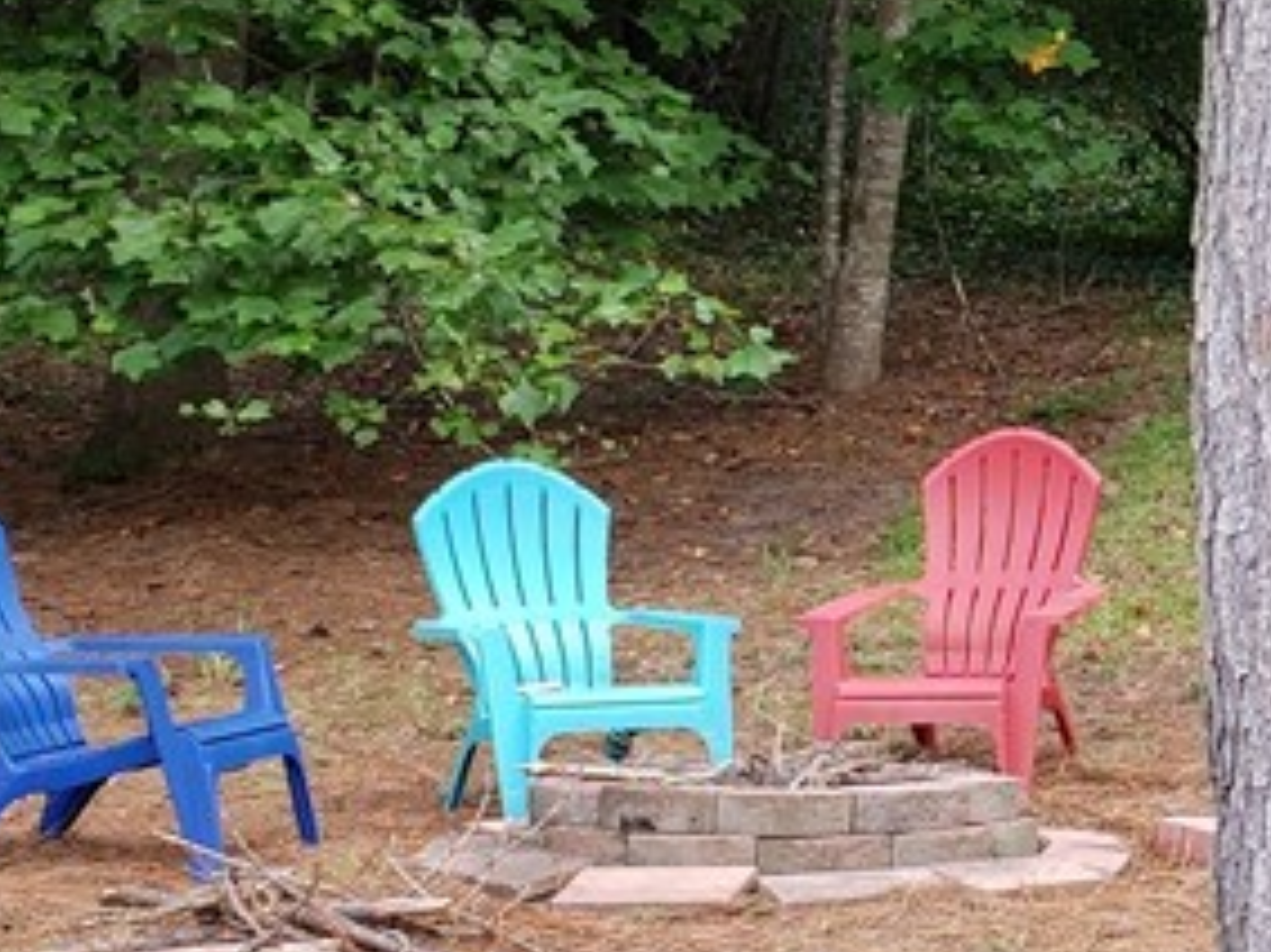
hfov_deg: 17.8
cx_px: 2106
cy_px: 292
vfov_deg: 15.7
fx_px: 3450
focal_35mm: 94
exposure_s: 1/100
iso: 80
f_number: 2.4
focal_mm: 4.3
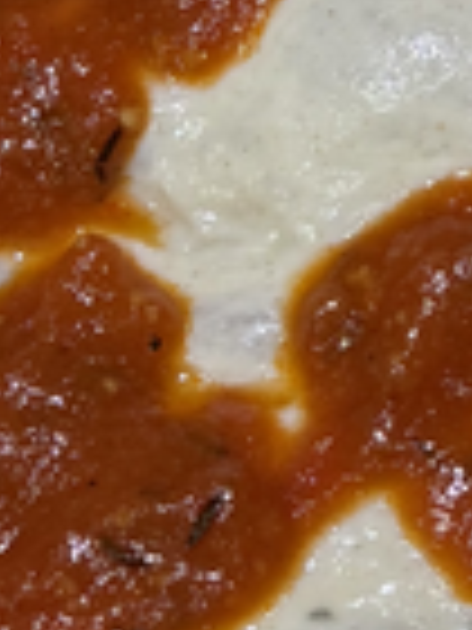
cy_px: -207
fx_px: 3182
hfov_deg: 8.4
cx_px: 634
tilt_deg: -68.5
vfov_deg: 11.0
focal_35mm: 175
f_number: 1.78
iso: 125
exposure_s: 1/60
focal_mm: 6.76
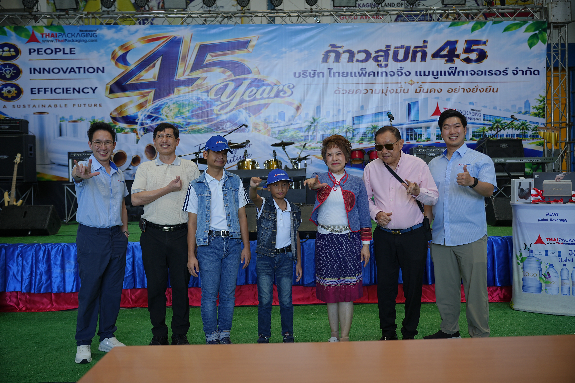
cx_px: 288
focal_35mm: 34
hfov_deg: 55.8
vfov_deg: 38.9
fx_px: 543
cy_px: 192
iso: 100
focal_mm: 34
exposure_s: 1/100
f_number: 2.8
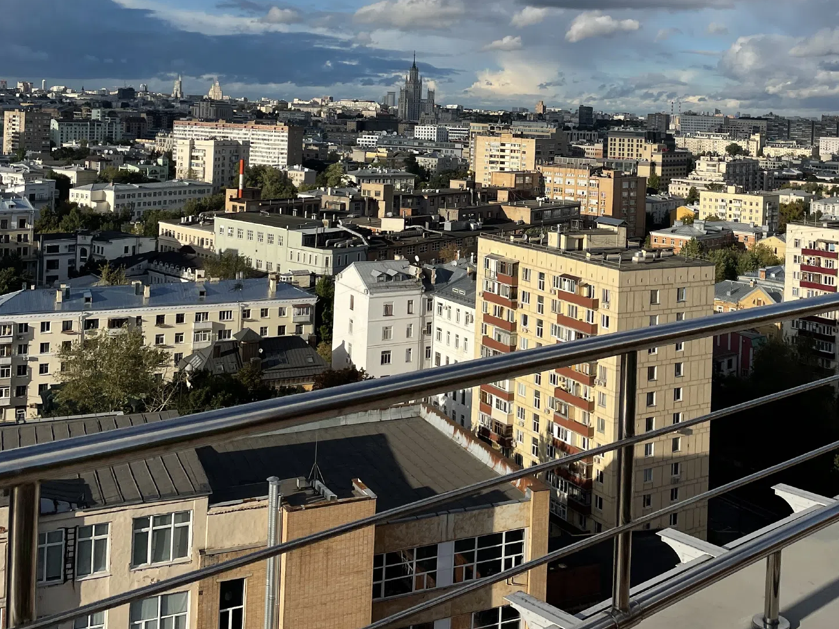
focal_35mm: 43
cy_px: 112
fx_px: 1042
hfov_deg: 43.6
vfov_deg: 32.5
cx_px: 514
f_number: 1.6
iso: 32
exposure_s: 1/4651
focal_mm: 4.2
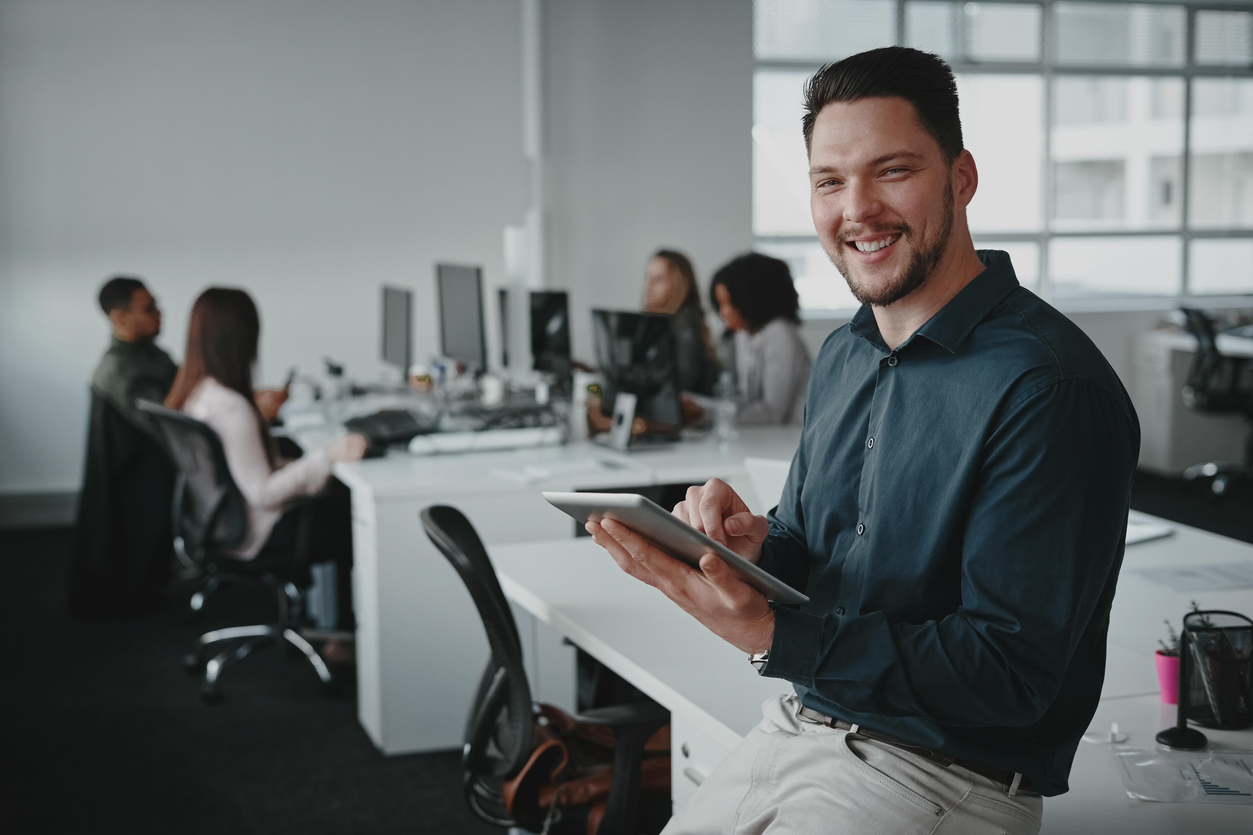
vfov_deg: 27.0
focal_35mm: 50
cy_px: 418
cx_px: 626
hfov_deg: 39.6
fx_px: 1740
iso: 400
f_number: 2.8
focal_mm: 50
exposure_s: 1/400
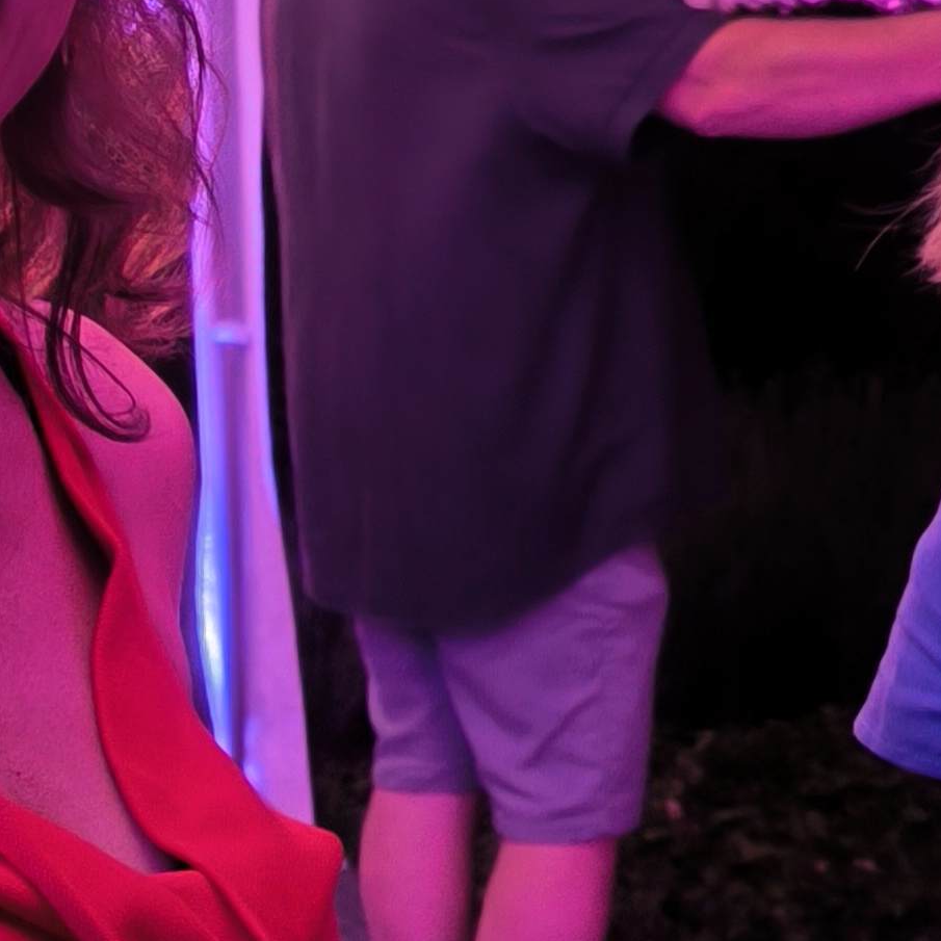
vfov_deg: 18.1
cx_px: 398
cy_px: 544
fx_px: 2952
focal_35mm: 96
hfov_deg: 18.1
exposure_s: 1/20
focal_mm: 6.92
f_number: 1.9
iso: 1600
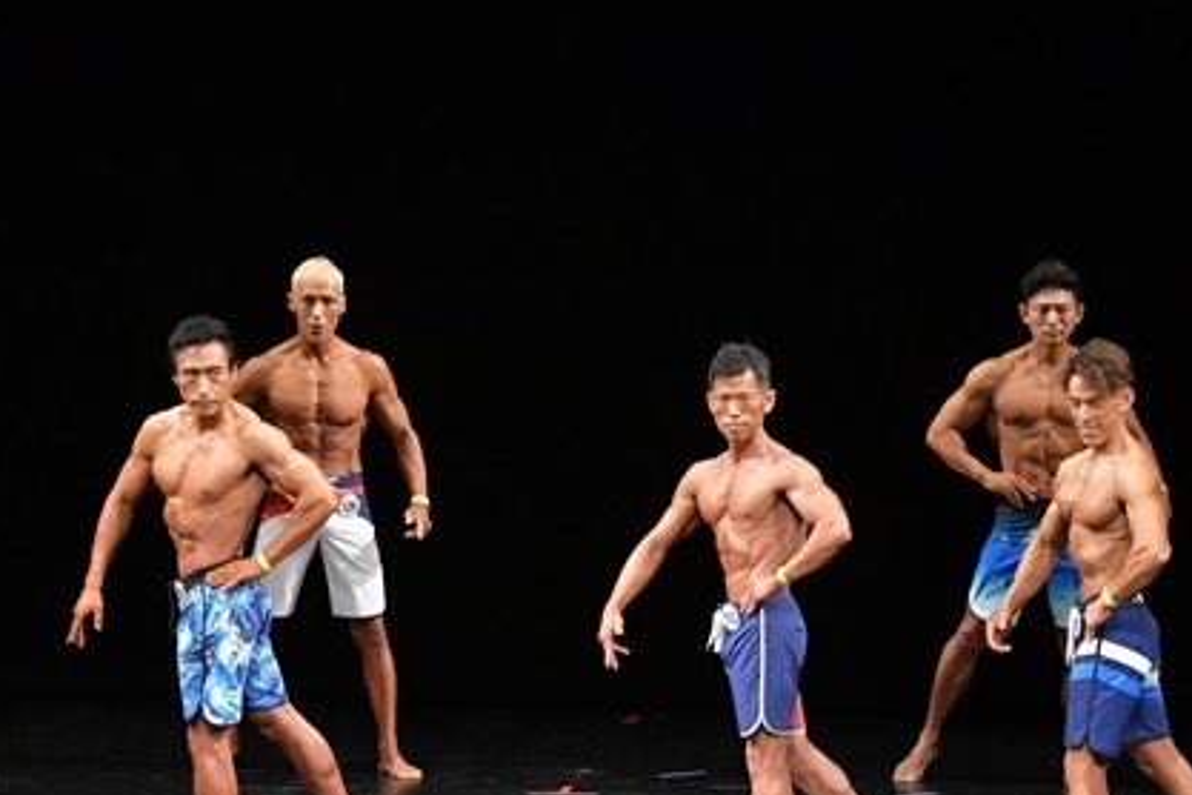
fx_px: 8310
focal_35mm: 251
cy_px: 546
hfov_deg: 8.2
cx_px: 636
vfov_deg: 5.5
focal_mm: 90
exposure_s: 1/400
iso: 3200
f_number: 5.6
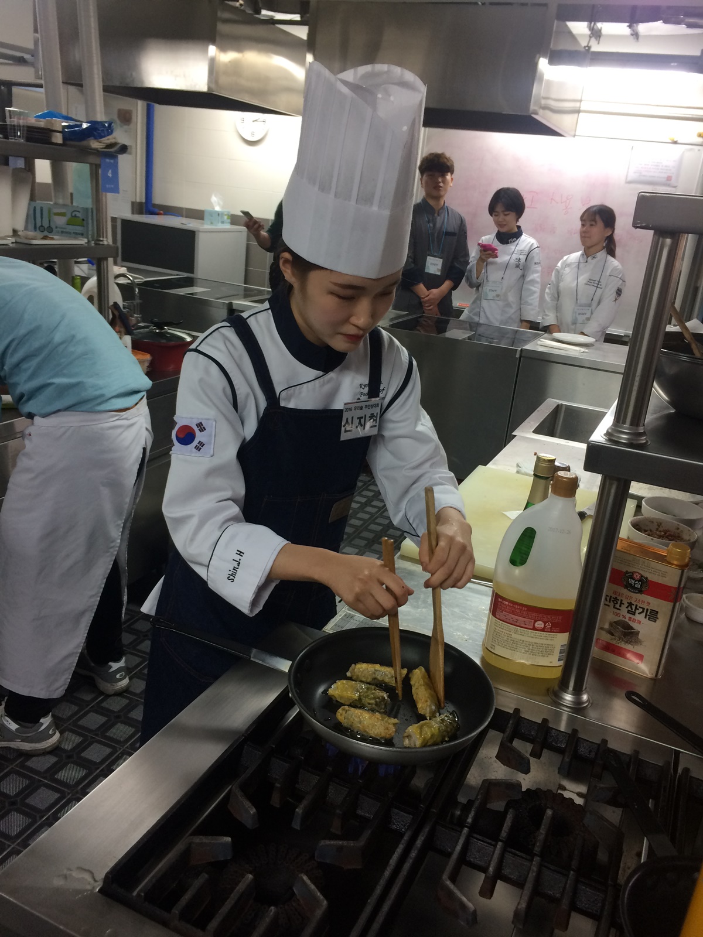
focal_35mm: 29
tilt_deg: -20.9
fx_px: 785
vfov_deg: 61.7
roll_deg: -5.2
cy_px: 468
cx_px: 352
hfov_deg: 48.2
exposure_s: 1/30
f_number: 2.2
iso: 64
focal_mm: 4.15
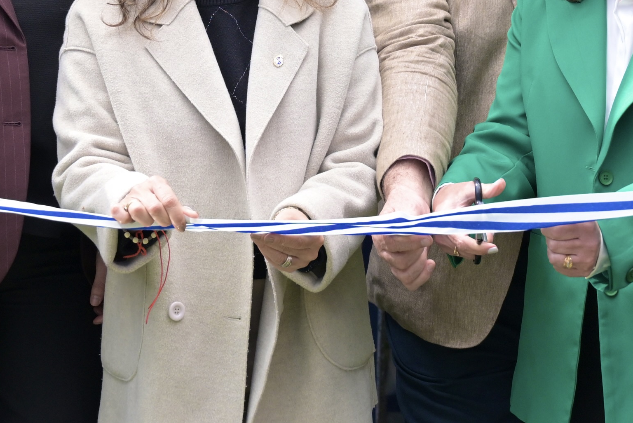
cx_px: 319
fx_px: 2023
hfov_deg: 17.8
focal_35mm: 115
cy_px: 61
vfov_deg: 11.9
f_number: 4
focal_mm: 39
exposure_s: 1/640
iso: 640
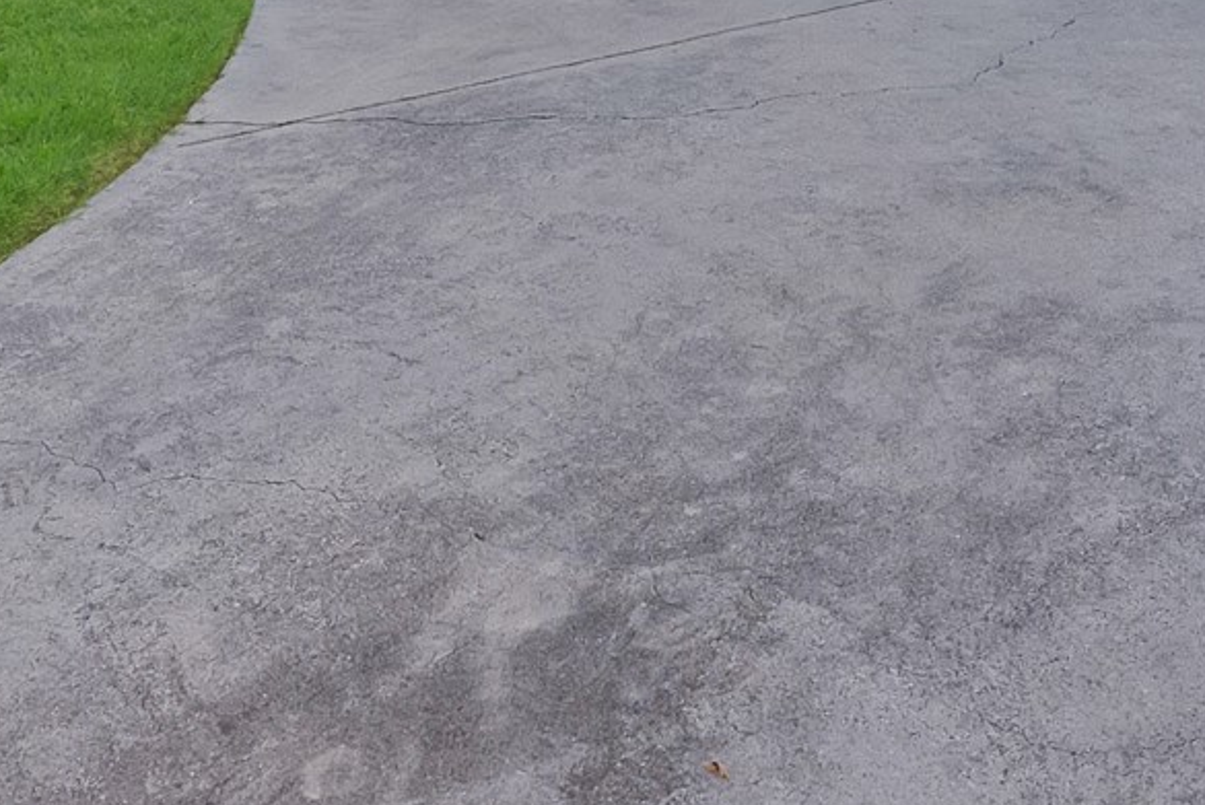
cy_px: -361
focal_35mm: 41
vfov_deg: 25.6
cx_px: 746
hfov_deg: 47.0
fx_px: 1373
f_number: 9
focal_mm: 12
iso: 640
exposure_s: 1/50
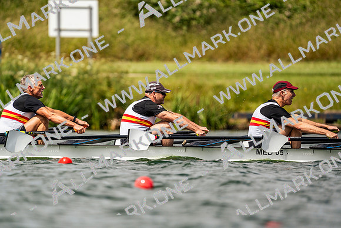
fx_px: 5684
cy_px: 114
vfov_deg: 2.3
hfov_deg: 3.4
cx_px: 170
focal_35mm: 600
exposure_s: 1/2000
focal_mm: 600
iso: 200
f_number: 6.3
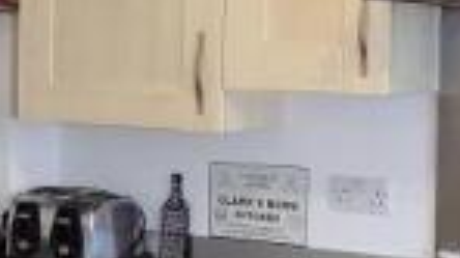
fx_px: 1207
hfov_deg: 21.4
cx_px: 104
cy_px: 73
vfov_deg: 12.2
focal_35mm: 99
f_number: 3.1
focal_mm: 4
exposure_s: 1/30
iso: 360
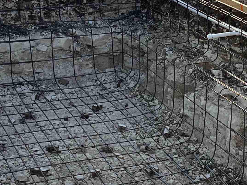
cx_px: 232
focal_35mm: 98
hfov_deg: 19.6
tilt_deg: -19.4
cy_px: 100
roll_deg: -3.7
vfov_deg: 15.1
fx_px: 699
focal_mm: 5.1
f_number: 1.6
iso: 50
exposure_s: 1/1647
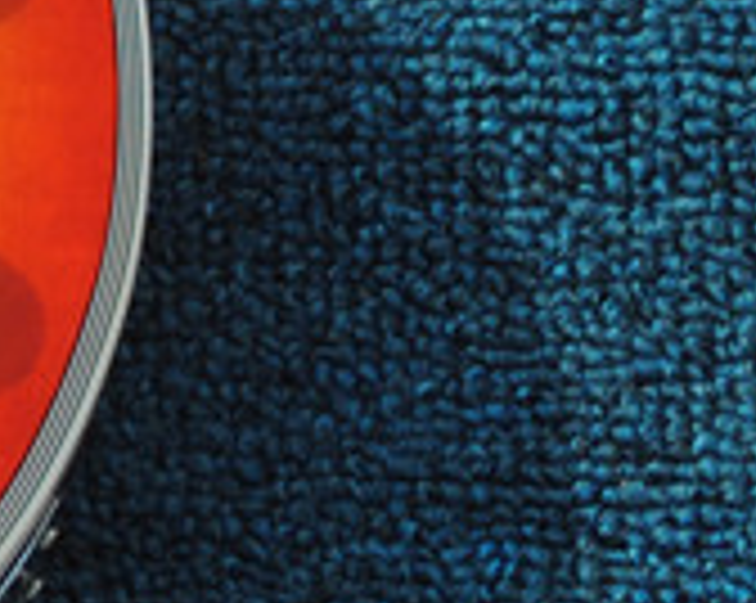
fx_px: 8247
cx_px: -1215
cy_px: -353
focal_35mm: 369
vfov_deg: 4.2
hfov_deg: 5.1
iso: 100
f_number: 8
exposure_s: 1/250
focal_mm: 44
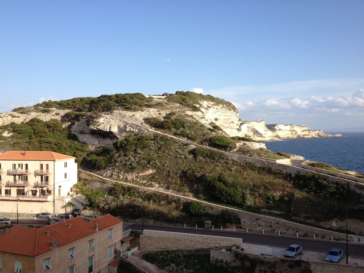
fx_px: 368
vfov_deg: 40.7
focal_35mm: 35
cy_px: 136
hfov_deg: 52.6
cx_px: 182
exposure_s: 1/1022
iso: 64
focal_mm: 4.28
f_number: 2.4
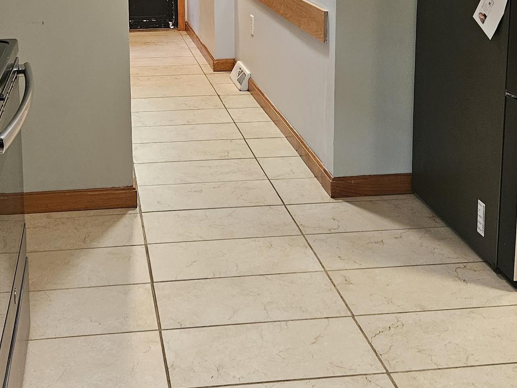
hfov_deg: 34.7
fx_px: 821
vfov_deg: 25.8
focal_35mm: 55
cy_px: 43
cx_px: 184
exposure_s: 1/120
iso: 640
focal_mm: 5.4
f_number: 1.8
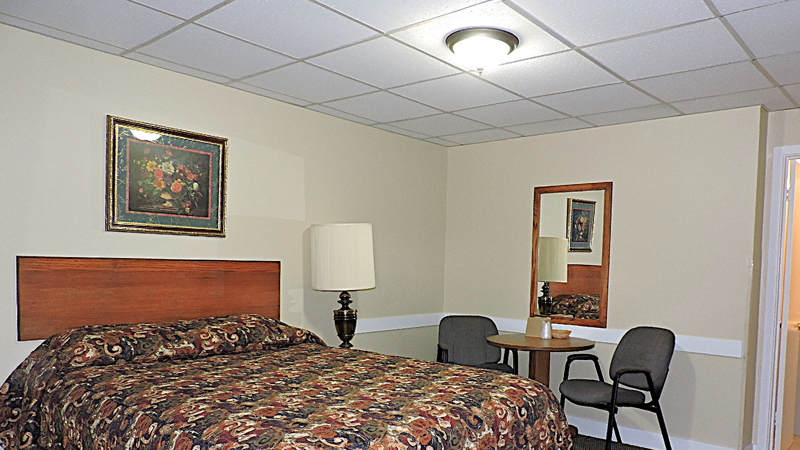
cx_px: 412
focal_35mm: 27
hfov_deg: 69.8
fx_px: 573
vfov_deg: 42.4
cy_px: 297
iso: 200
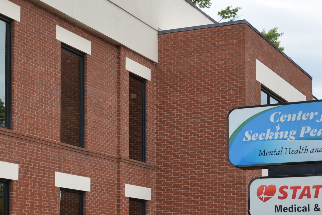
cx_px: 141
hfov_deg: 22.6
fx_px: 805
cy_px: 194
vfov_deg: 15.0
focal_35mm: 90
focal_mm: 35
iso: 100
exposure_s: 1/200
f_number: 7.1
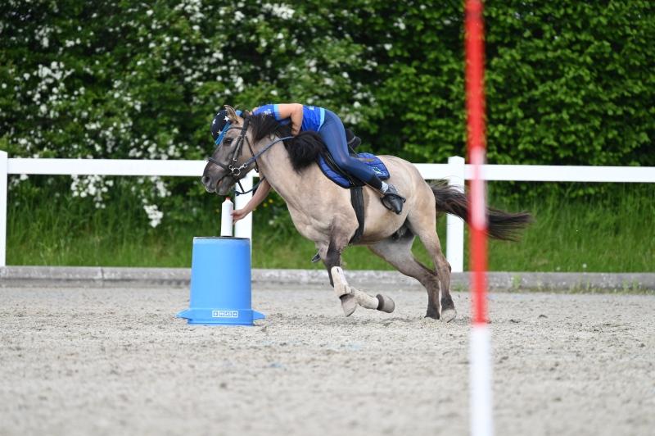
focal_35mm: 400
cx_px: 328
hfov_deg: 5.2
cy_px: 218
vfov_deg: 3.4
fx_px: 7272
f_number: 5.6
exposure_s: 1/1250
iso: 900
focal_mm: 400
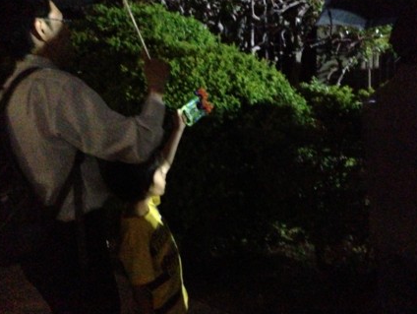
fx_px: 422
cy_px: 150
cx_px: 211
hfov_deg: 52.6
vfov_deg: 40.8
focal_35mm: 35
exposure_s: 1/15
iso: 3200
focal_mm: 4.13
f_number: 2.4
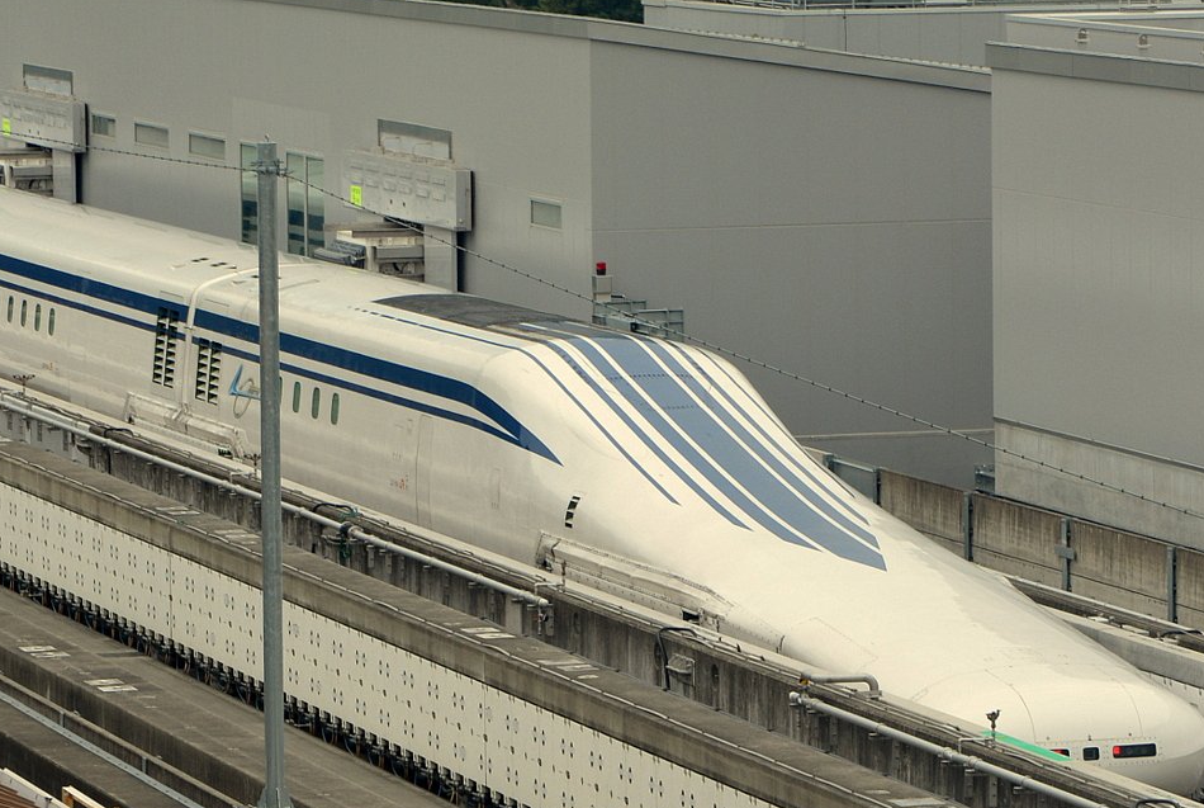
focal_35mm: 125
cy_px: 373
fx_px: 4188
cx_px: 537
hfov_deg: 16.4
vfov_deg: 11.0
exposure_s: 1/250
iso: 200
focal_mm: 66
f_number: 8
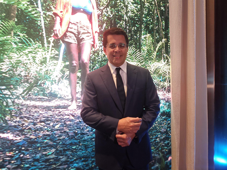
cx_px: 114
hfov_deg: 73.9
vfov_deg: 58.9
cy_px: 85
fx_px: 151
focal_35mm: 23
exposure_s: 1/24
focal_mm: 5.4
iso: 800
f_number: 1.8
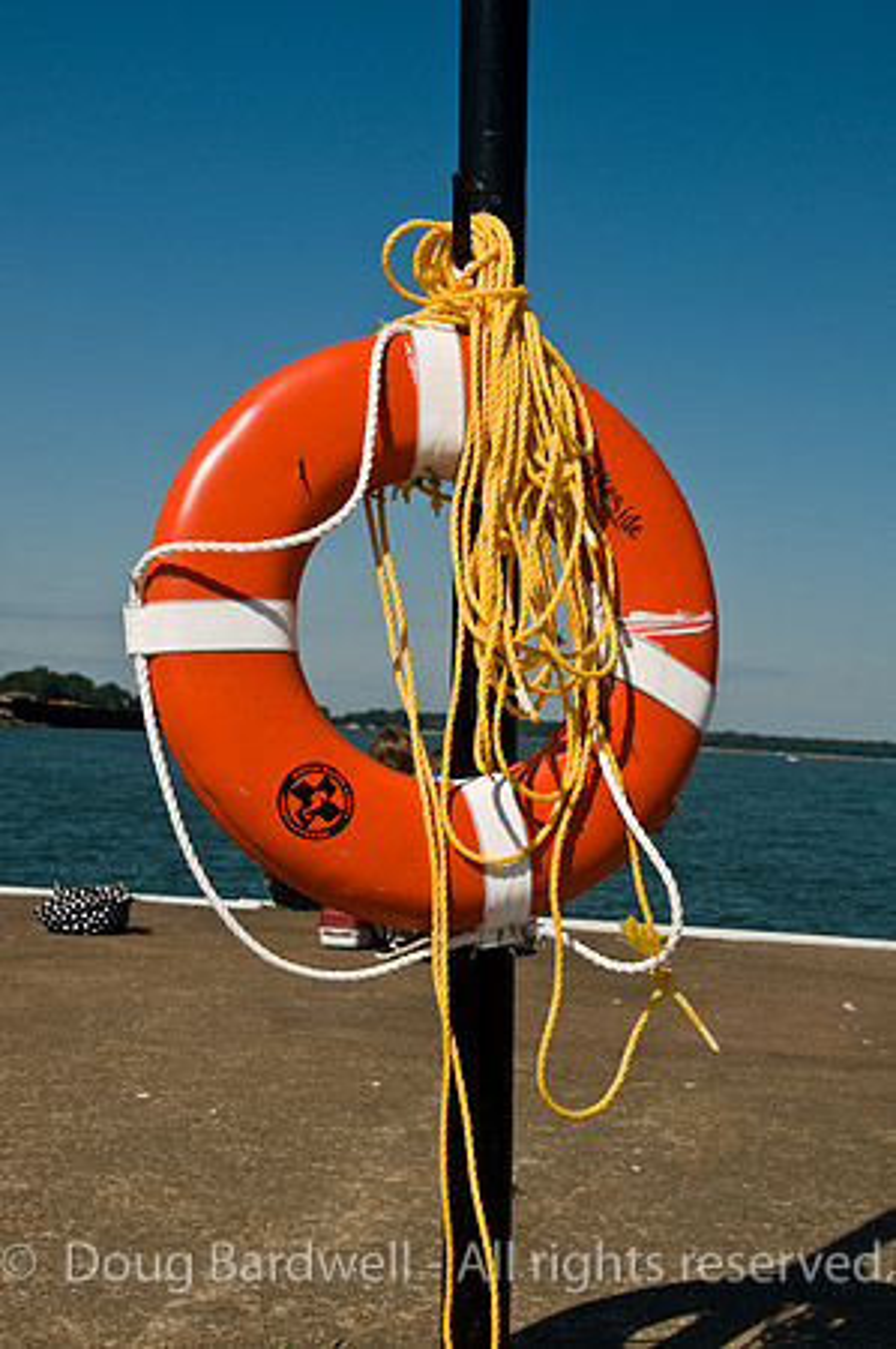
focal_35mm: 54
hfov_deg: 25.0
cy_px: 674
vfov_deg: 36.9
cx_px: 448
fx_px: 2021
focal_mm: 36
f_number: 10
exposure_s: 1/400
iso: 200
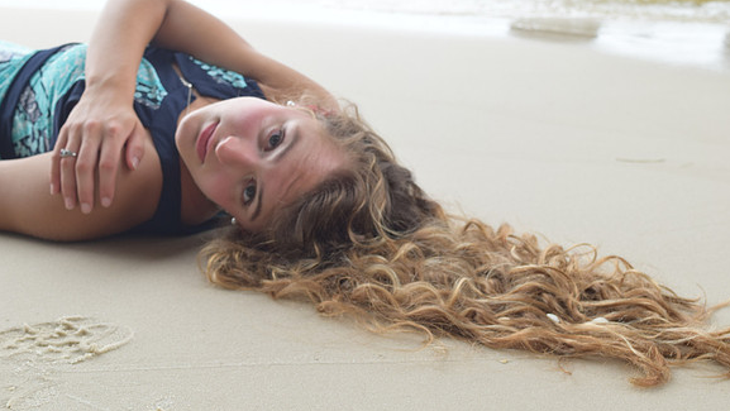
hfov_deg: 34.9
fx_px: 1162
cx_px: 366
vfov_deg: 20.1
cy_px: 193
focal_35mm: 60
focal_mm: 38
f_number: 9
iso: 400
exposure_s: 1/100
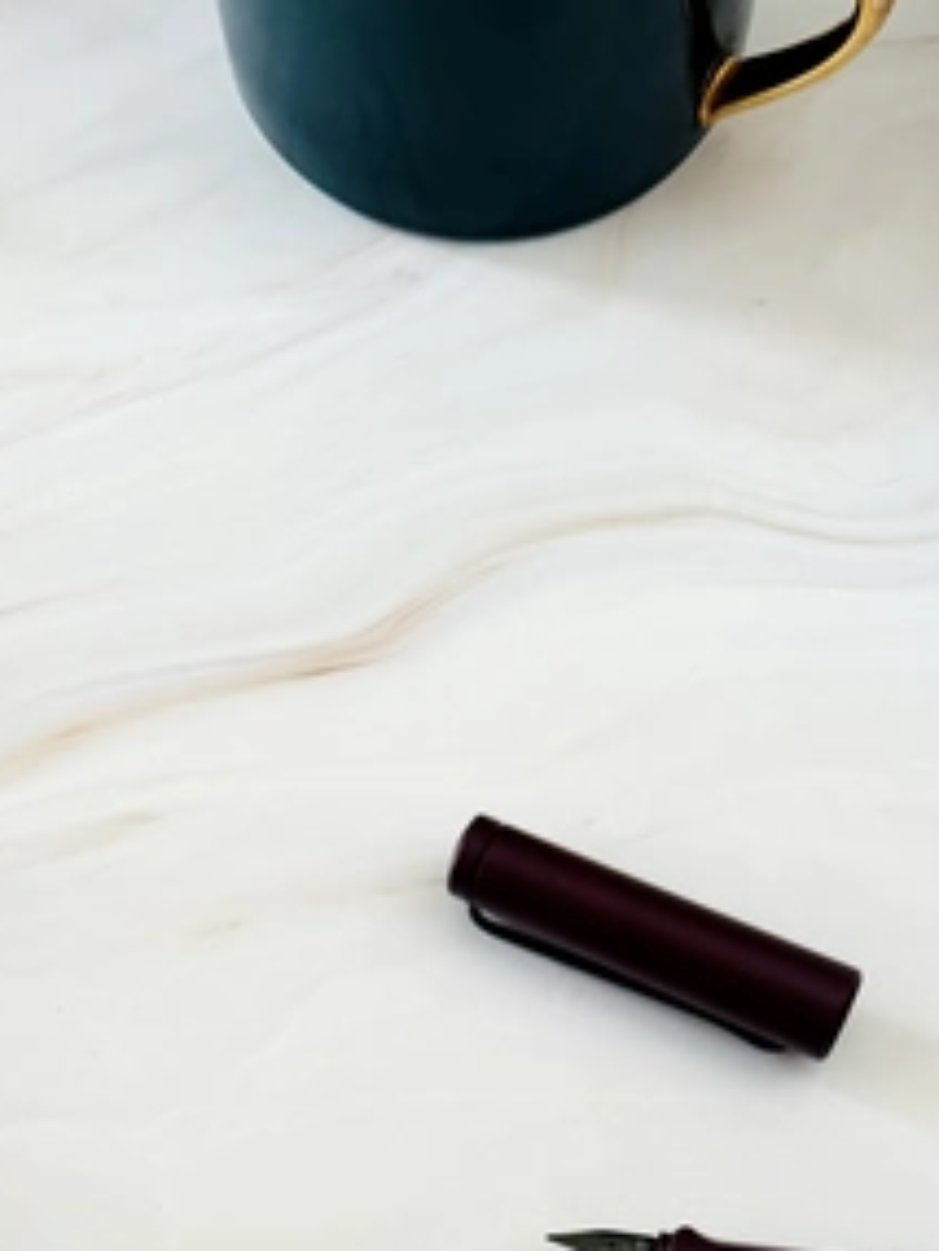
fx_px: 2674
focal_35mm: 74
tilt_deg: -78.1
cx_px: 347
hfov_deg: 19.9
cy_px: 1703
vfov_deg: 22.9
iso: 80
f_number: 1.78
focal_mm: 6.76
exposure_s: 1/459
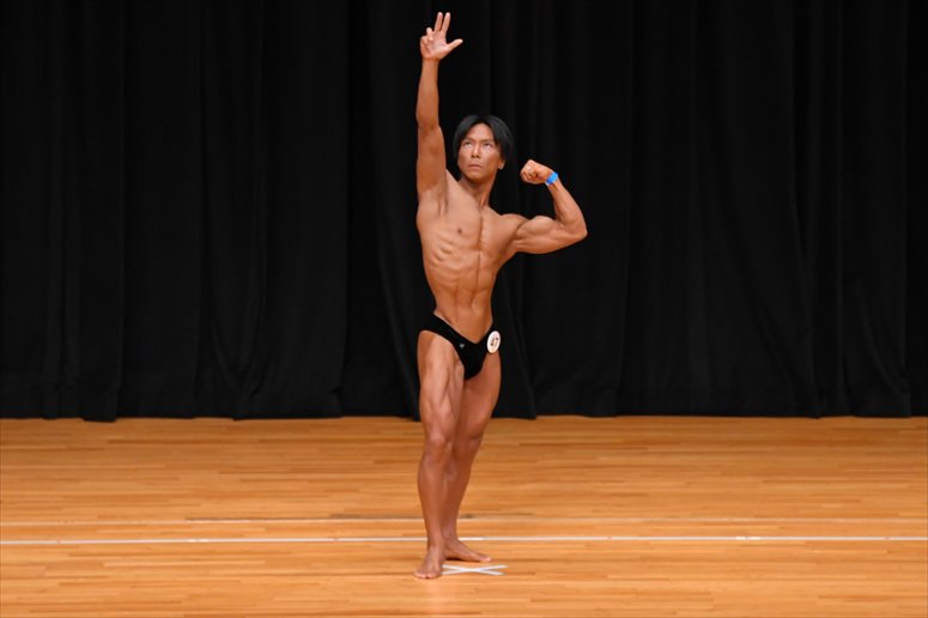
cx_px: 464
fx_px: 6570
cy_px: 309
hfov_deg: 8.1
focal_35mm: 255
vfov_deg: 5.4
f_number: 5.6
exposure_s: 1/400
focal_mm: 170
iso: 3200
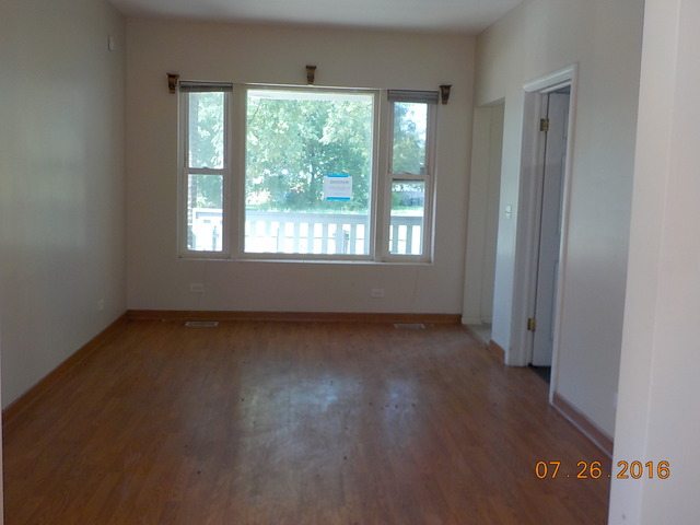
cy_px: 262
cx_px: 350
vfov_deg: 46.8
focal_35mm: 30
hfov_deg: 60.0
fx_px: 607
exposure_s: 1/50
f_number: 3.3
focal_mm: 4.1
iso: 125
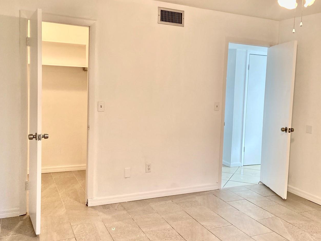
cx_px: 197
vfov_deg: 39.6
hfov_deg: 50.9
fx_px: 334
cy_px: 112
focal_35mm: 36
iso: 200
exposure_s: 1/60
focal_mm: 3.99
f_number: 1.8
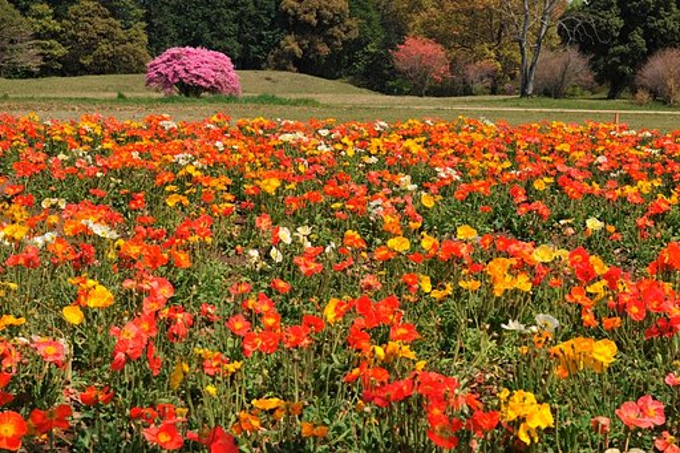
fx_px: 1322
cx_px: 340
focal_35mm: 70
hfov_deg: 28.9
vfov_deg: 19.4
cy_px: 226
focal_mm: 70
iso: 200
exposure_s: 1/320
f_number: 11
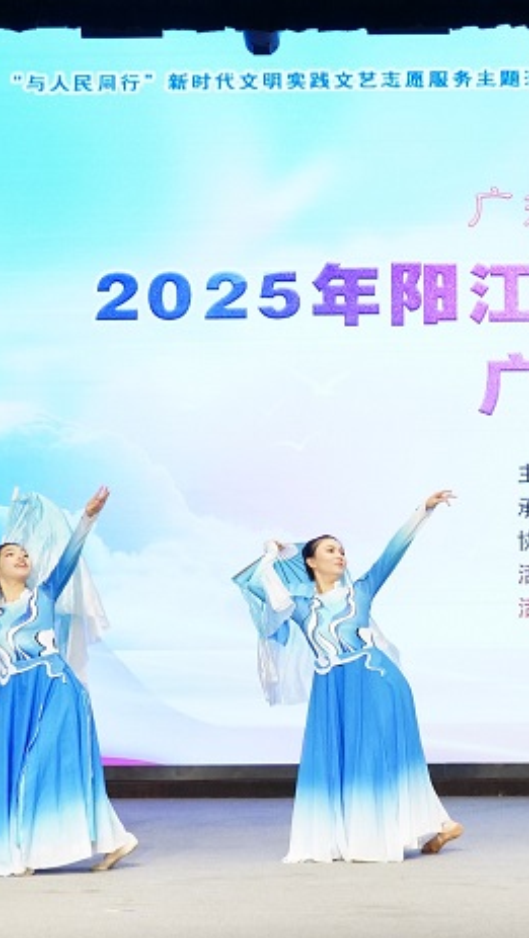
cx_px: 553
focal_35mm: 104
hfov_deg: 11.5
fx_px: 2589
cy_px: 409
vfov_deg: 20.5
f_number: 10
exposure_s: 1/80
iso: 5000
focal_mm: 46
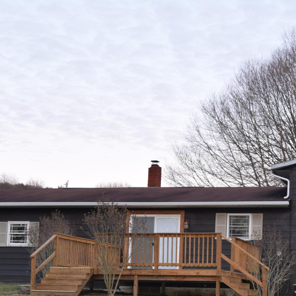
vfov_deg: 20.9
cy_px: 229
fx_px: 793
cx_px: 220
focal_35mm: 82
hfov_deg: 21.0
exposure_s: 1/100
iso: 800
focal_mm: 24
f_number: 5
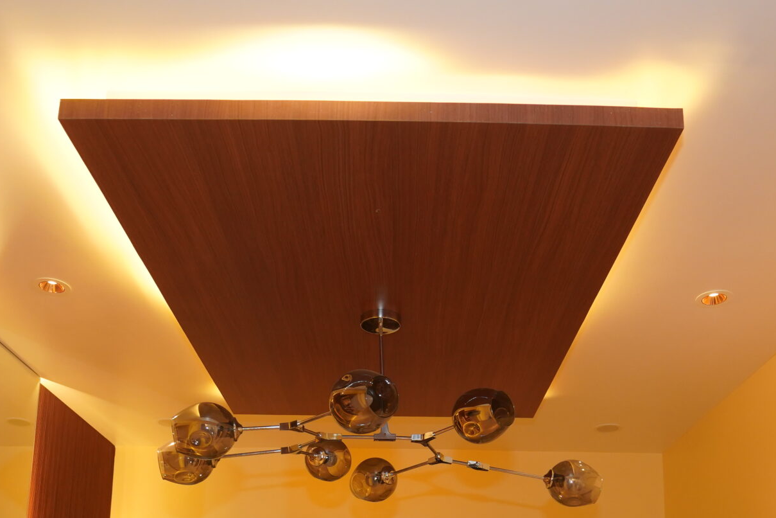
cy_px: 543
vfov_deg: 33.1
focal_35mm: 36
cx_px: 404
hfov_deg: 53.1
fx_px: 776
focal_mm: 17
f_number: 3.5
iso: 1250
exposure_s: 1/100
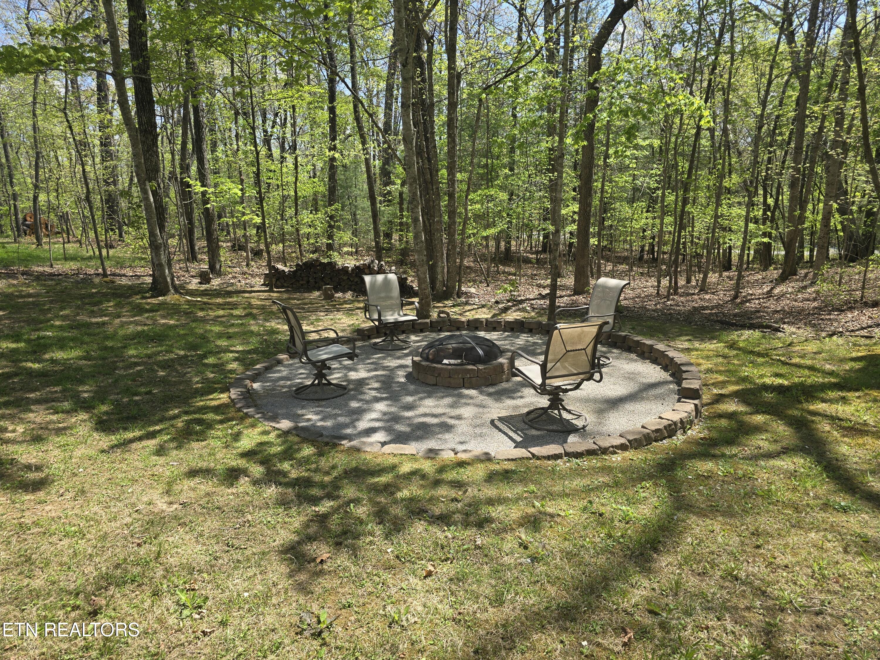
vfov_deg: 58.9
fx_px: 585
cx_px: 440
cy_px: 330
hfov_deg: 73.9
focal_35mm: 23
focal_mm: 6.3
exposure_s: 1/379
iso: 12
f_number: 1.7
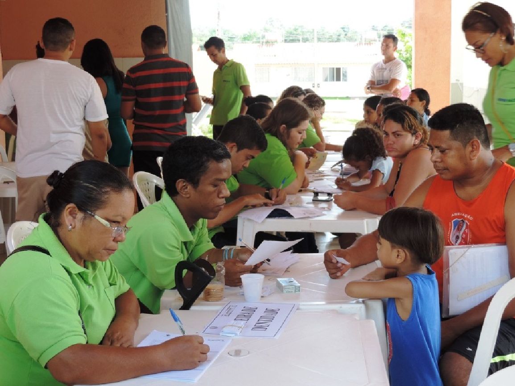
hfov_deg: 34.9
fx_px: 818
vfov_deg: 26.6
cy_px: 193
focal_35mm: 55
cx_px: 258
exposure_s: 1/80
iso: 80
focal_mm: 9.8
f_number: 3.7
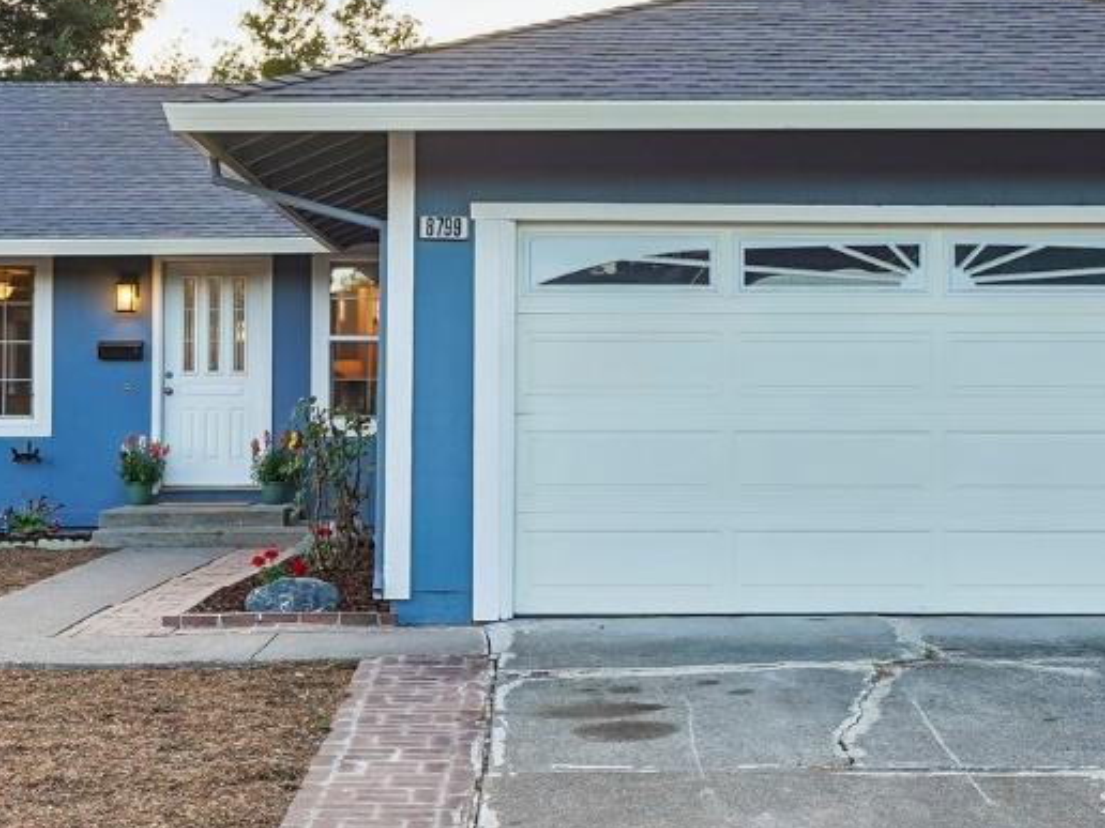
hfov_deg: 29.0
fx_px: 2139
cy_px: 335
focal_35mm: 67
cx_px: 565
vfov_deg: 21.9
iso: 640
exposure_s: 1/80
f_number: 9
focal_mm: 24
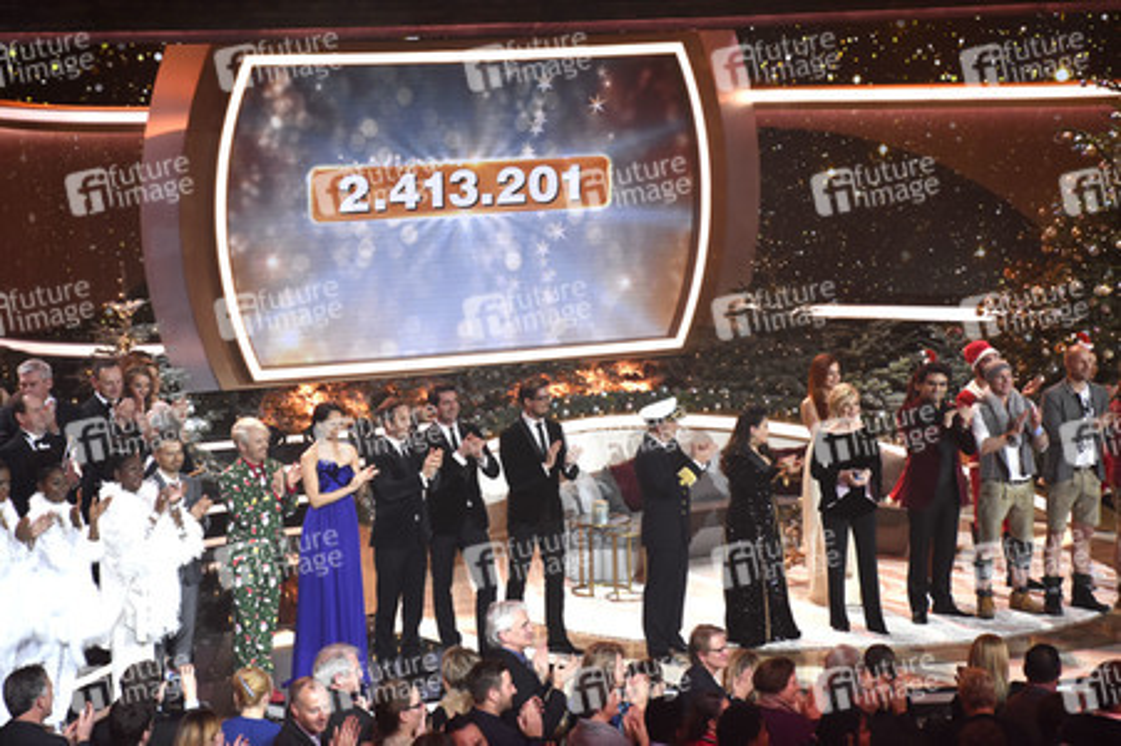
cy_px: 373
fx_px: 3267
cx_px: 560
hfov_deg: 19.5
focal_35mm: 105
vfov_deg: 13.0
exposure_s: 1/100
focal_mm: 70
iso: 1600
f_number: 6.3
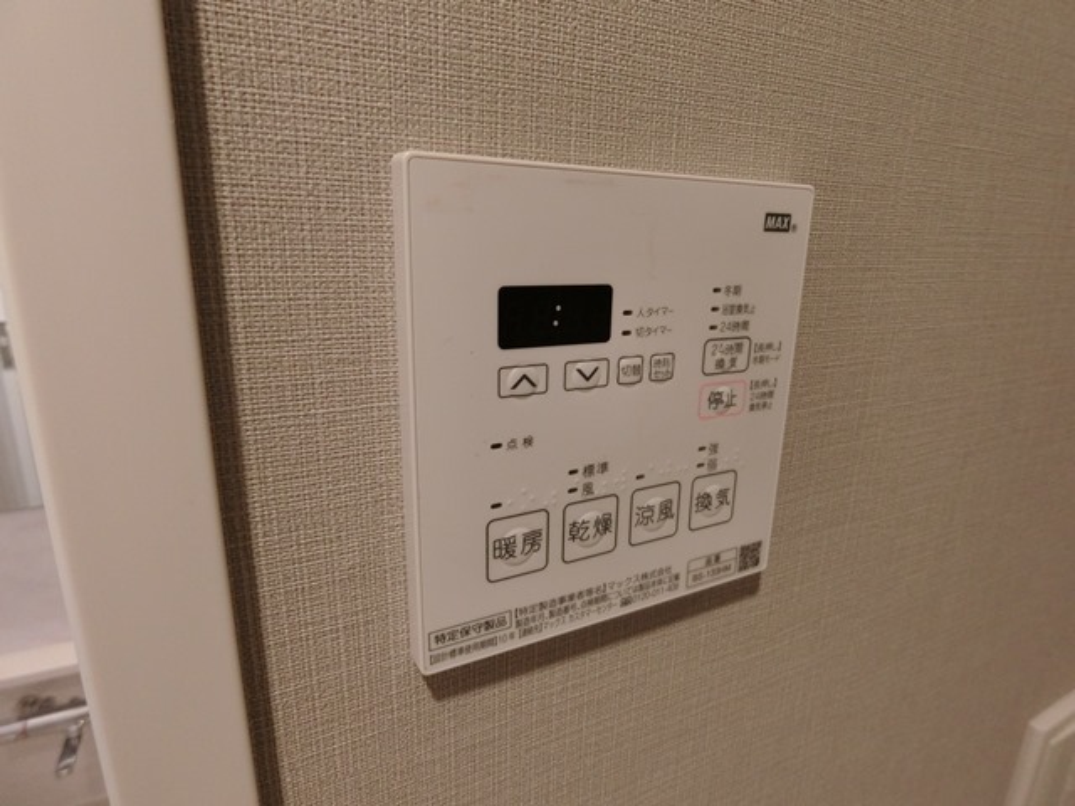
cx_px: 538
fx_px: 590
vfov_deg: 68.7
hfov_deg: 84.7
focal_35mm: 19
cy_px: 403
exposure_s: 1/80
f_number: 2.7
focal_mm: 4.06
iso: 400
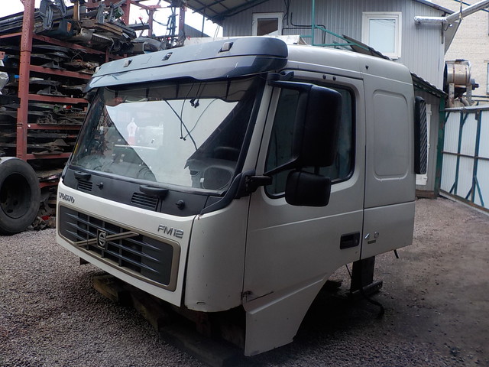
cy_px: 184
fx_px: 424
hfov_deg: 60.0
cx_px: 244
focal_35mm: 30
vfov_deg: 46.8
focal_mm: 4.1
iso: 125
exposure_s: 1/30
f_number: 3.3
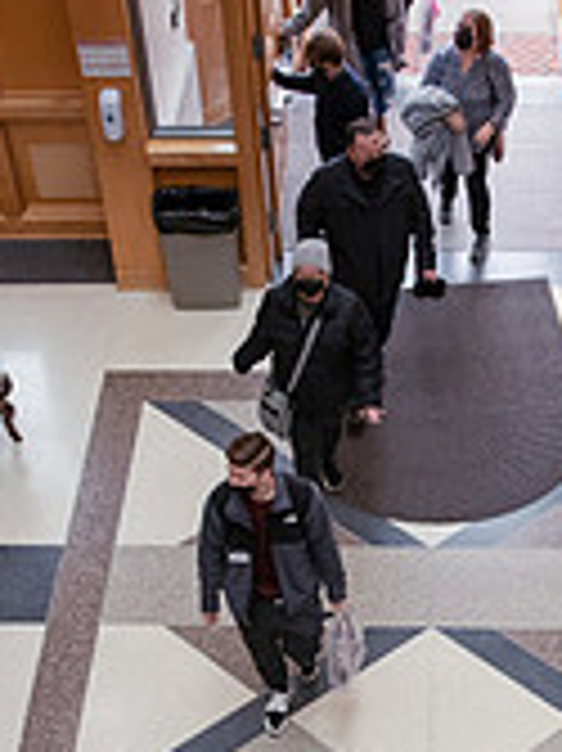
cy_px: 574
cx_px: 445
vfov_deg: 28.5
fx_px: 1452
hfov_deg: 21.6
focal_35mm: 67
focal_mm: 20
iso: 1000
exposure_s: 1/250
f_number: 5
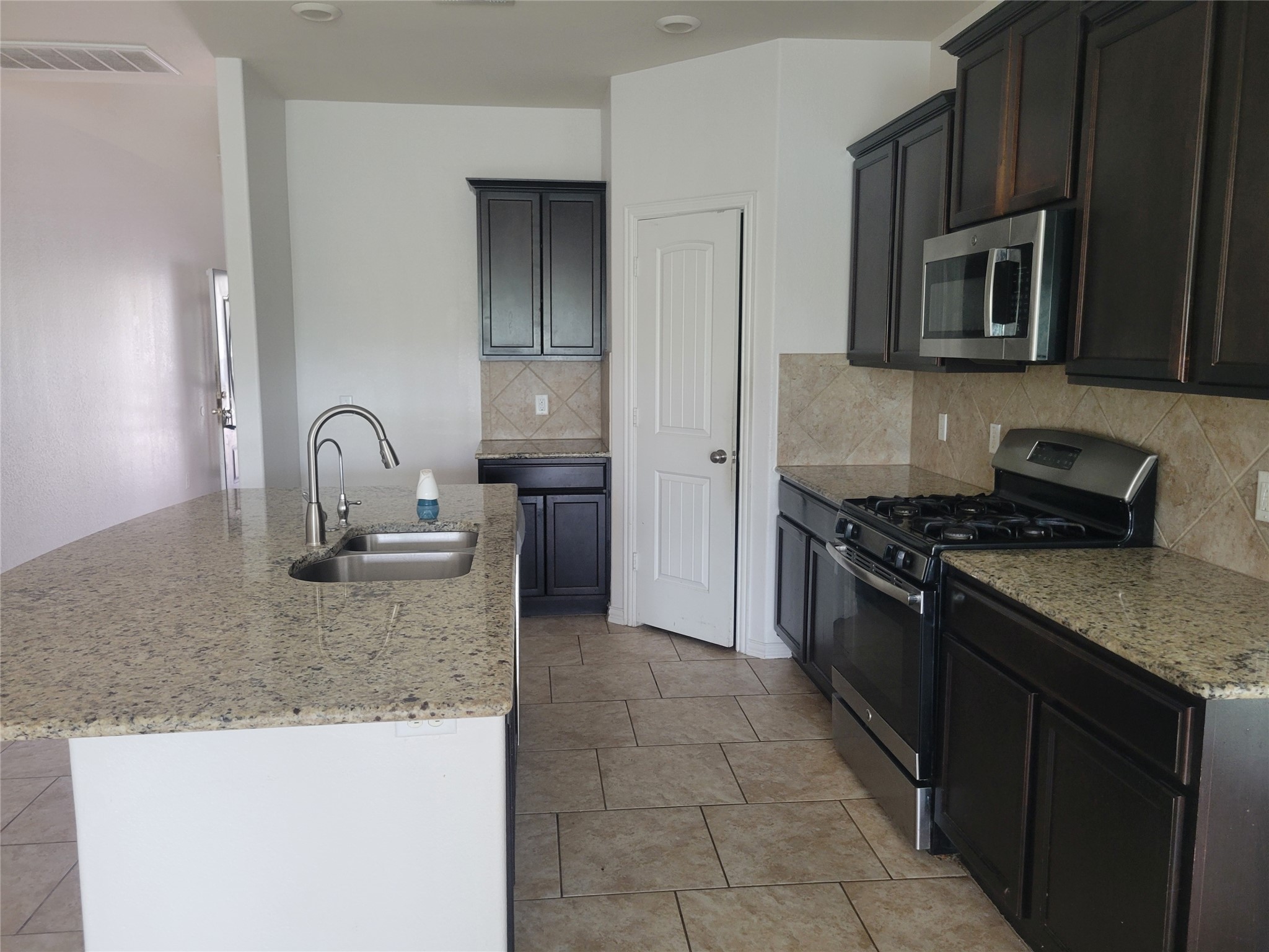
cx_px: 634
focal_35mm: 26
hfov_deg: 67.3
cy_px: 476
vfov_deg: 53.1
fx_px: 953
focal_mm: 5.4
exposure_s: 1/60
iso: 200
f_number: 1.8
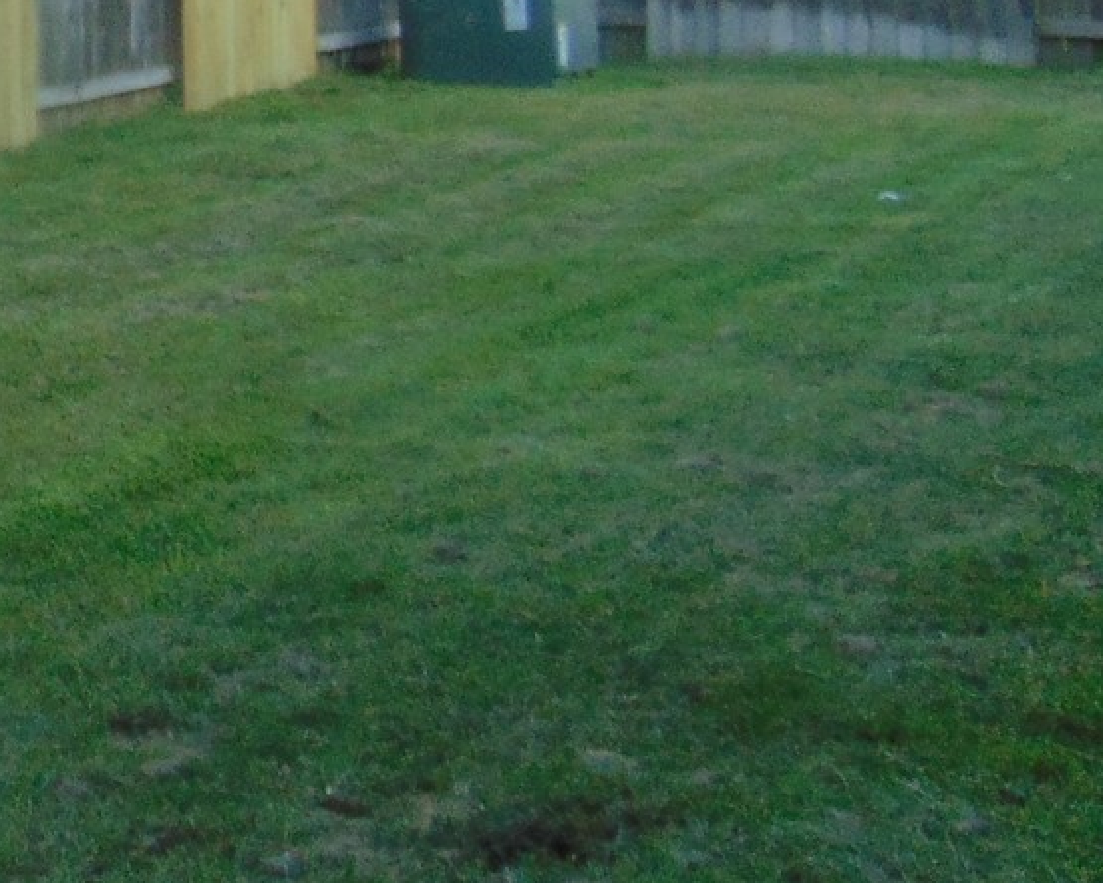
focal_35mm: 90
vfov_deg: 16.8
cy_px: 24
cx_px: -580
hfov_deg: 18.6
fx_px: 2938
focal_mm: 4.5
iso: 80
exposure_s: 1/40
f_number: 3
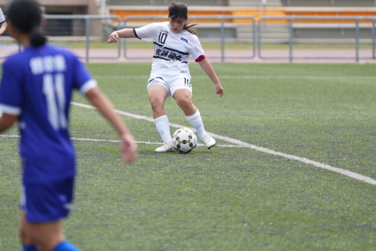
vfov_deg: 4.2
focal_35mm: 325
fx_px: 3396
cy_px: 44
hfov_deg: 6.3
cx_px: 195
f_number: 2.8
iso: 125
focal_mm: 194
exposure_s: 1/1250
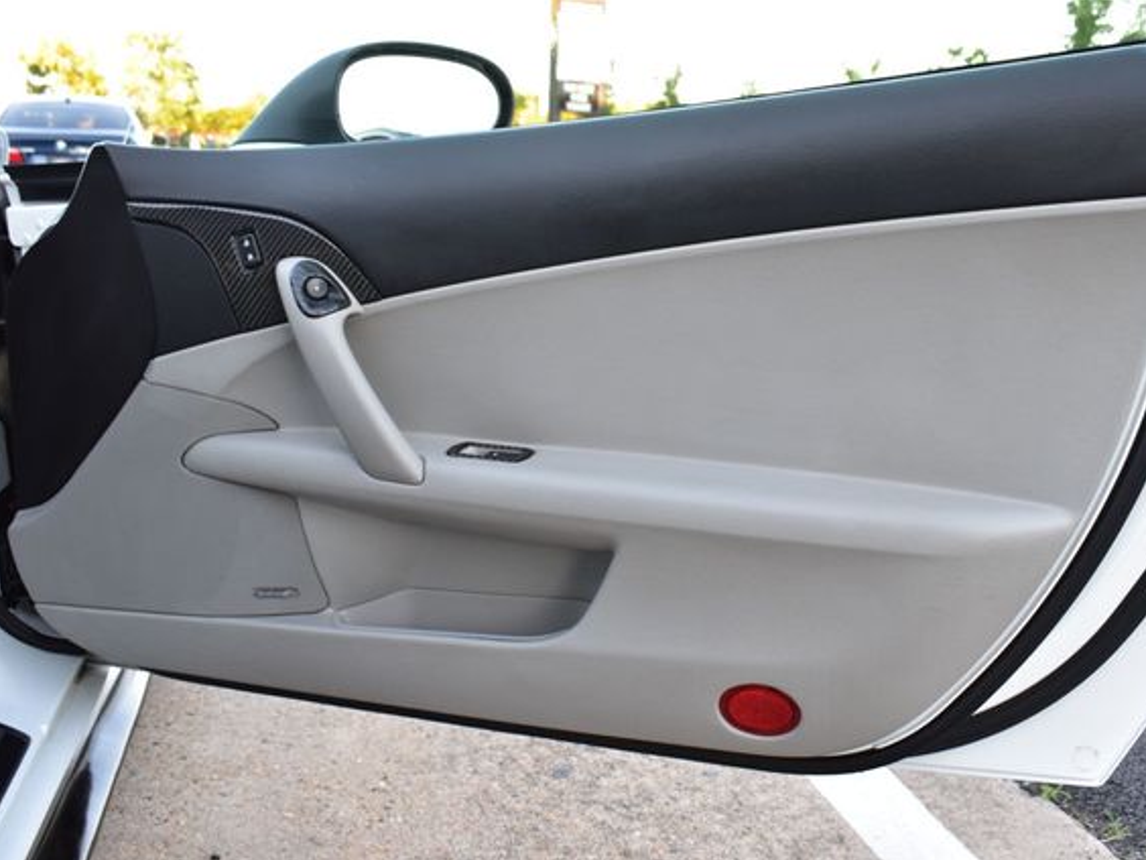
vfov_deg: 39.7
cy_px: 431
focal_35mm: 36
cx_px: 610
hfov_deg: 51.3
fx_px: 1192
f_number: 7.1
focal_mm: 22
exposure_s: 1/40
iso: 400
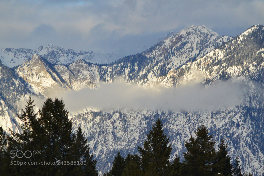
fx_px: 3297
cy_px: 88
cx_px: 132
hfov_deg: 4.6
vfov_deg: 3.0
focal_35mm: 450
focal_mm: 300
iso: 720
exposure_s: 1/2000
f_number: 9
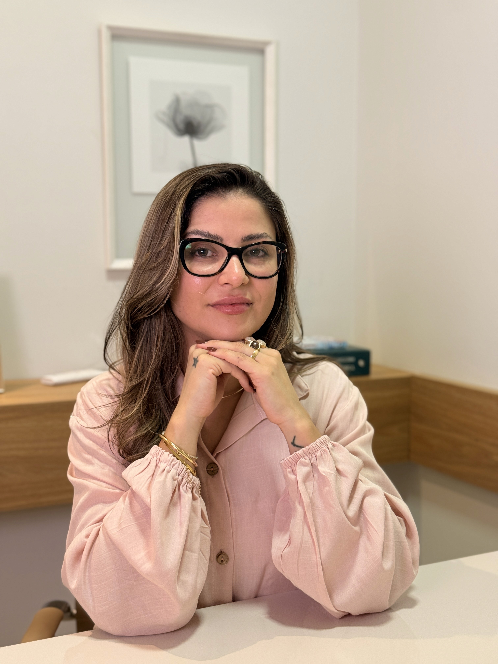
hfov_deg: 30.3
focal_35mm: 48
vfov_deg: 39.7
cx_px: 249
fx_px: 921
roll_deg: -0.5
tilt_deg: -4.4
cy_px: 332
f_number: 1.78
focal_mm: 6.76
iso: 125
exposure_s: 1/60
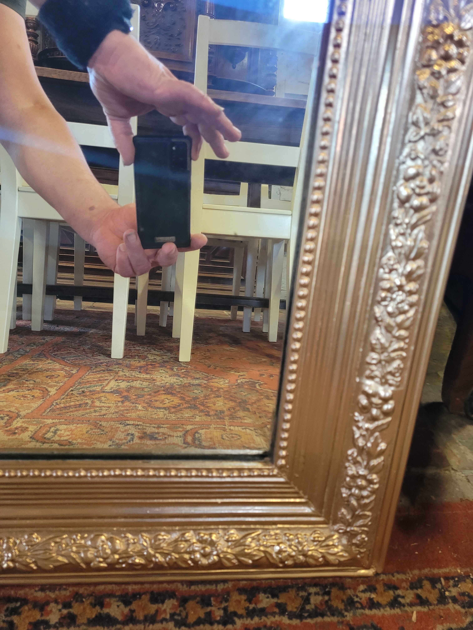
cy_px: 315
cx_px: 236
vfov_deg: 67.3
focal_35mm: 26
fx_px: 474
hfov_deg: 53.1
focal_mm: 5.4
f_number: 1.8
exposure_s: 1/50
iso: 400
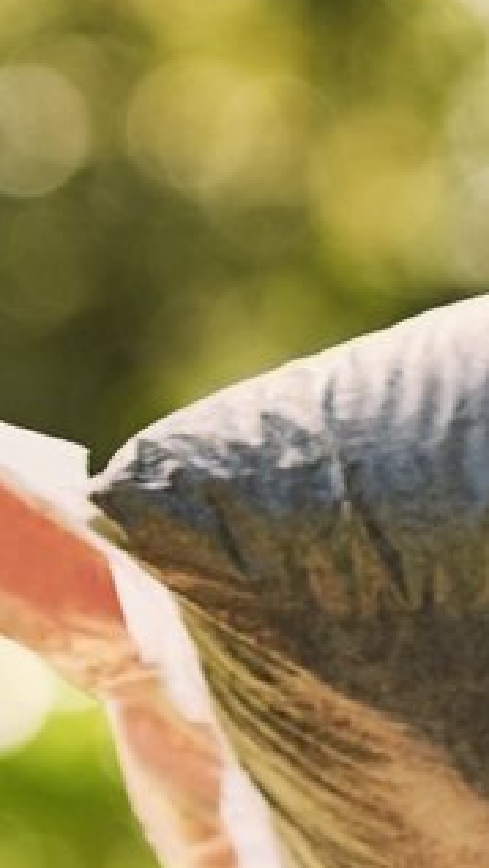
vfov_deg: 3.0
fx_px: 16335
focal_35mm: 709
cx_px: 1177
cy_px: 747
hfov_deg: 1.7
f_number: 2.8
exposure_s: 1/400
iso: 100
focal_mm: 112
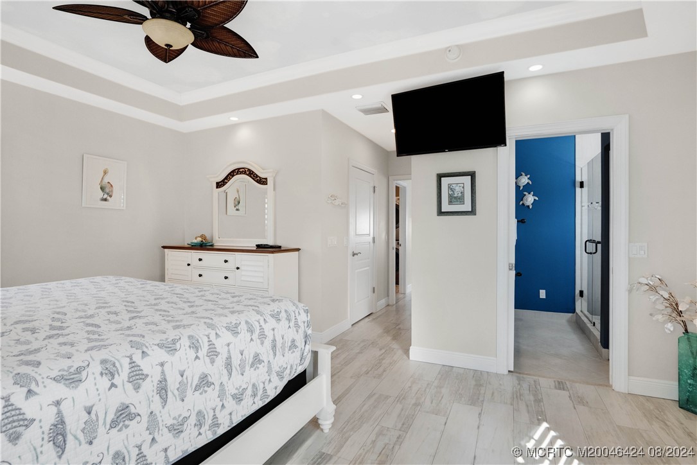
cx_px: 348
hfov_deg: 96.7
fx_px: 310
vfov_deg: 73.8
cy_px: 232
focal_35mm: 16
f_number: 8
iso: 2000
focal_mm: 16
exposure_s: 1/100
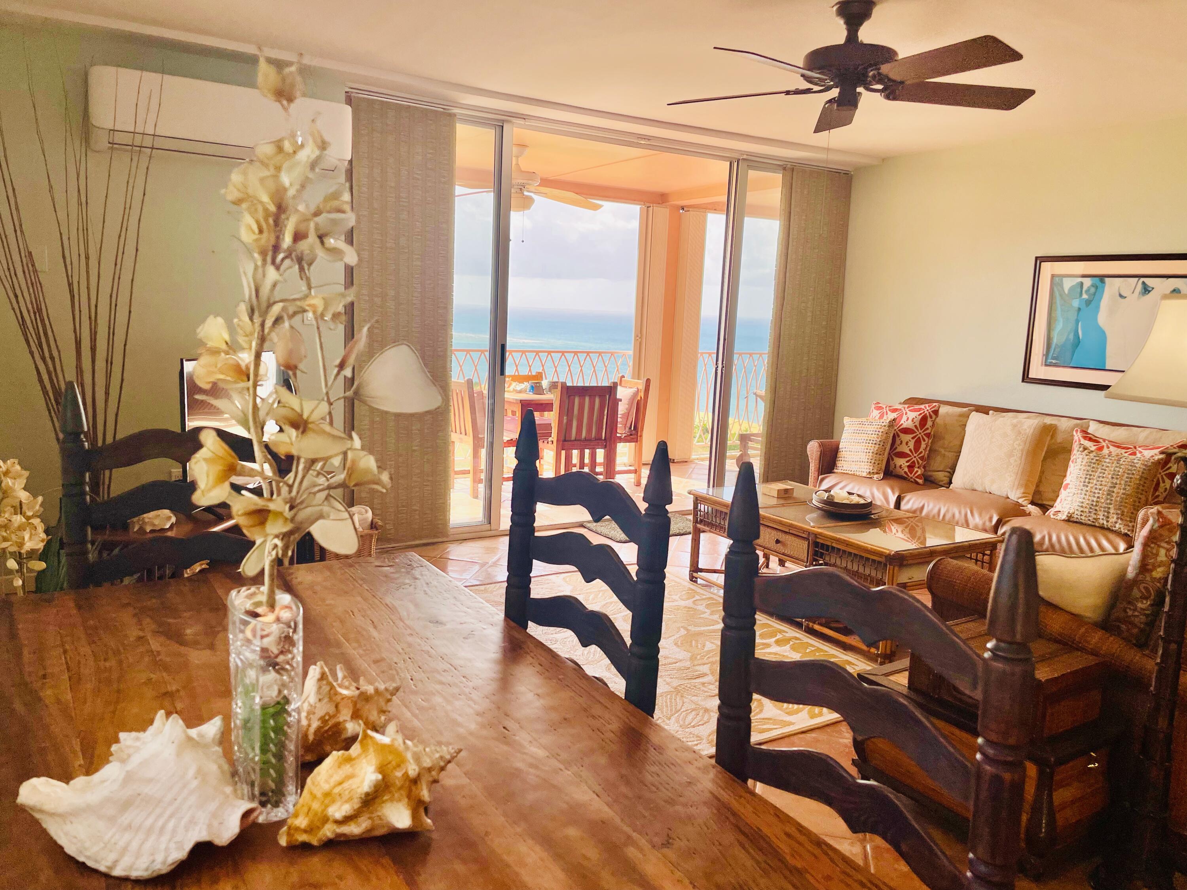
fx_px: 892
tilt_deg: -10.1
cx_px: 594
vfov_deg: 53.1
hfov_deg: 67.3
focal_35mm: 26
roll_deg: -2.0
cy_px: 445
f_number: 1.6
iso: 32
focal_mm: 4.2
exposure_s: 1/1072
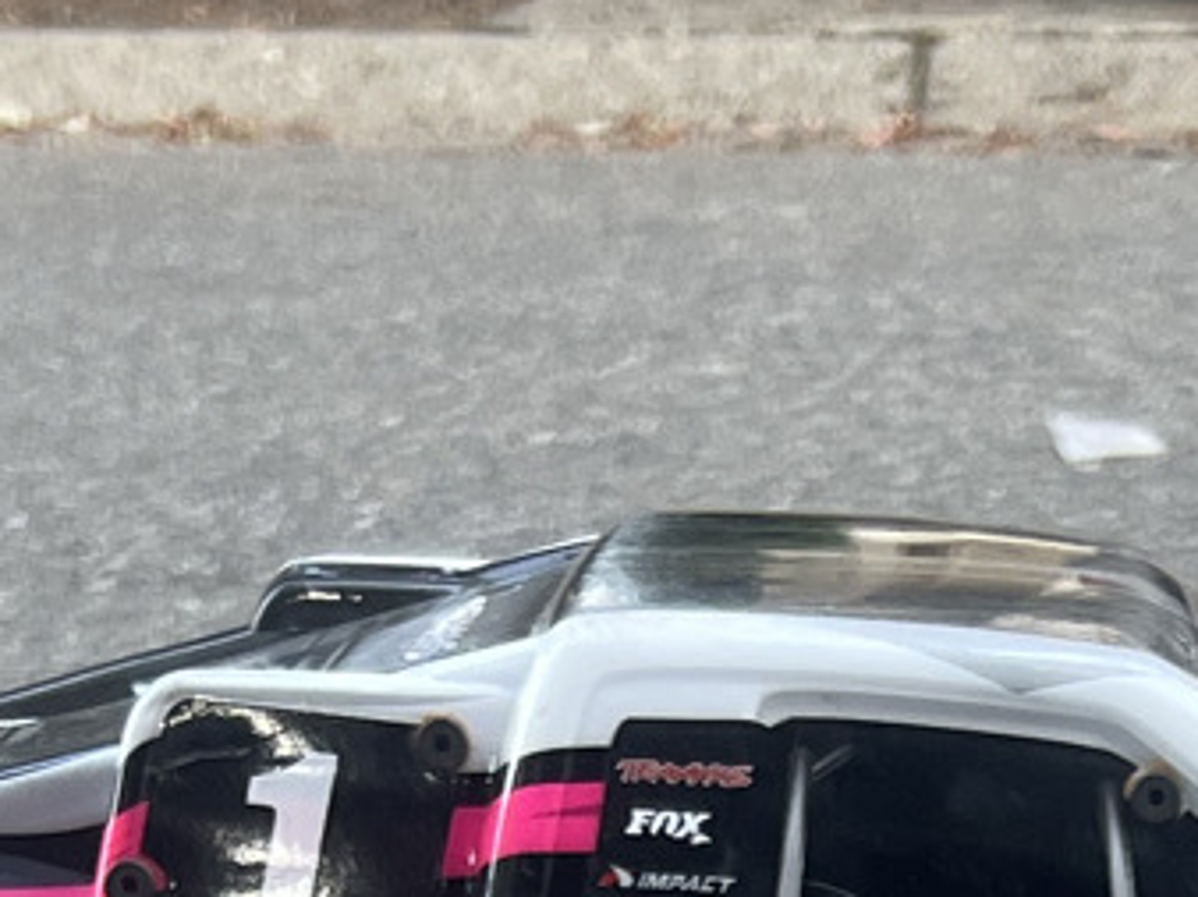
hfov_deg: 12.7
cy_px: 2173
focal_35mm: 154
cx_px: 1063
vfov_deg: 8.7
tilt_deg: -24.9
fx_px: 5326
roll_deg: -1.0
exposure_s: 1/121
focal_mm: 5.7
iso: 80
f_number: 1.5
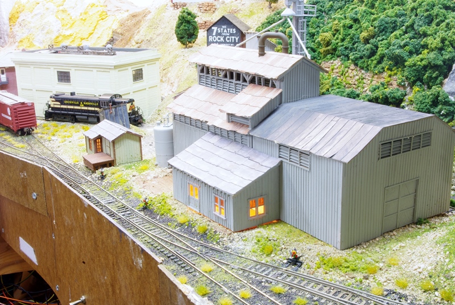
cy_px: 152
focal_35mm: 49
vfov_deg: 27.6
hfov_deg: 40.3
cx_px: 228
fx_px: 620
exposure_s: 6
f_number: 27
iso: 200
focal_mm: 32.5
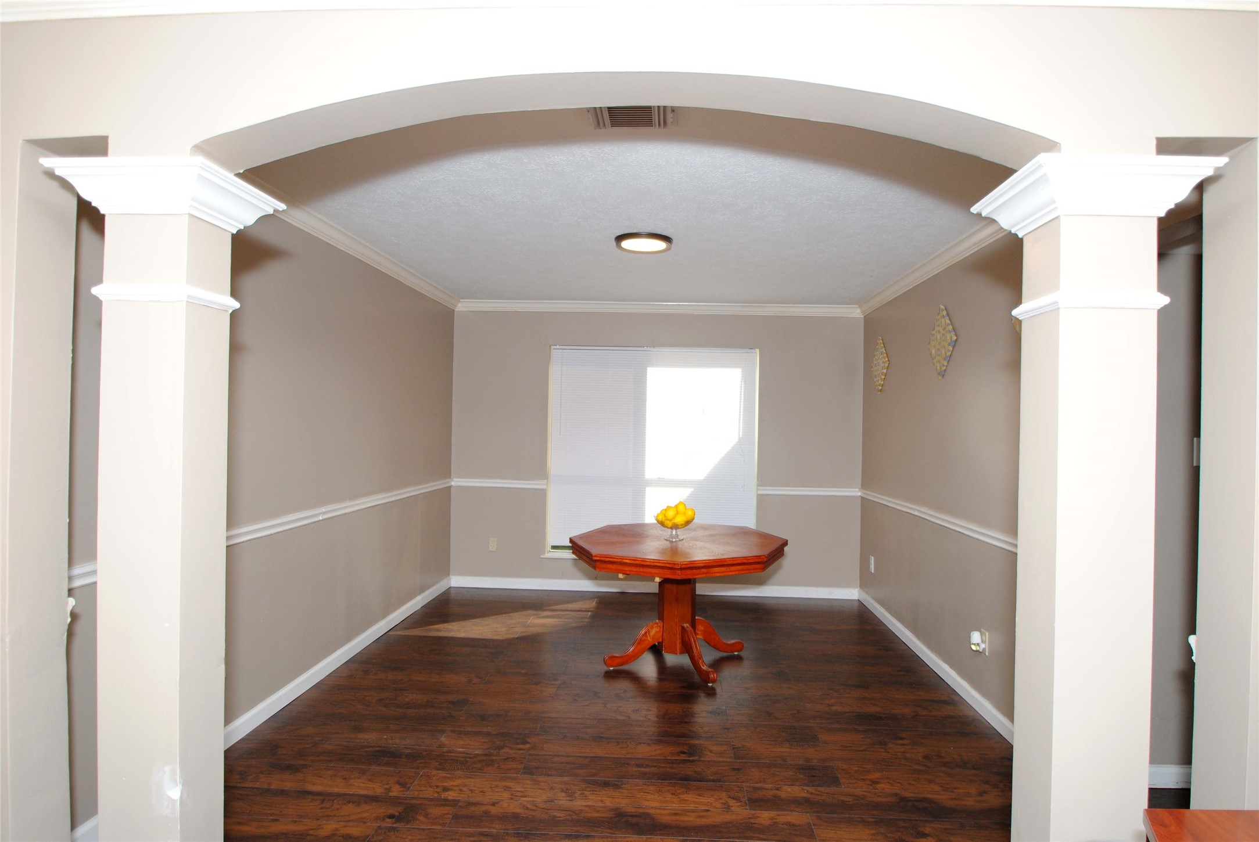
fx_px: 683
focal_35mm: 20
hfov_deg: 85.4
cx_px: 630
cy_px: 421
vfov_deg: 63.3
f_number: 4
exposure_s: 1/60
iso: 200
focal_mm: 13
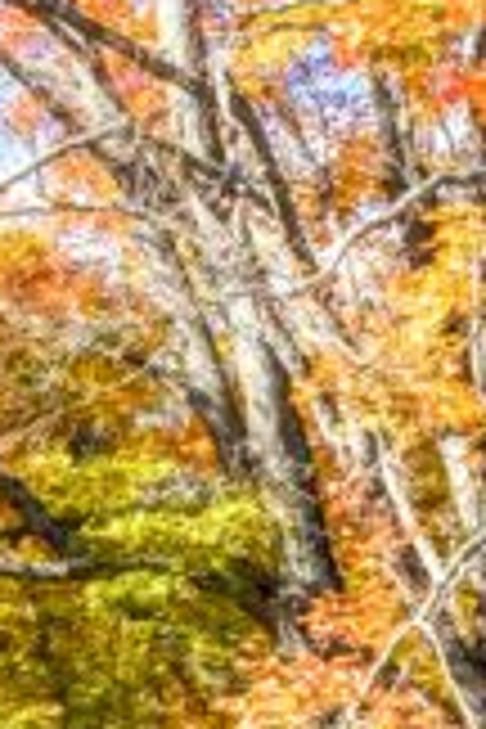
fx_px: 4475
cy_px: 536
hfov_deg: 6.2
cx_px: 385
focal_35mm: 221
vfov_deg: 9.3
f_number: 13
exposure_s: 1/200
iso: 640
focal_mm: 23
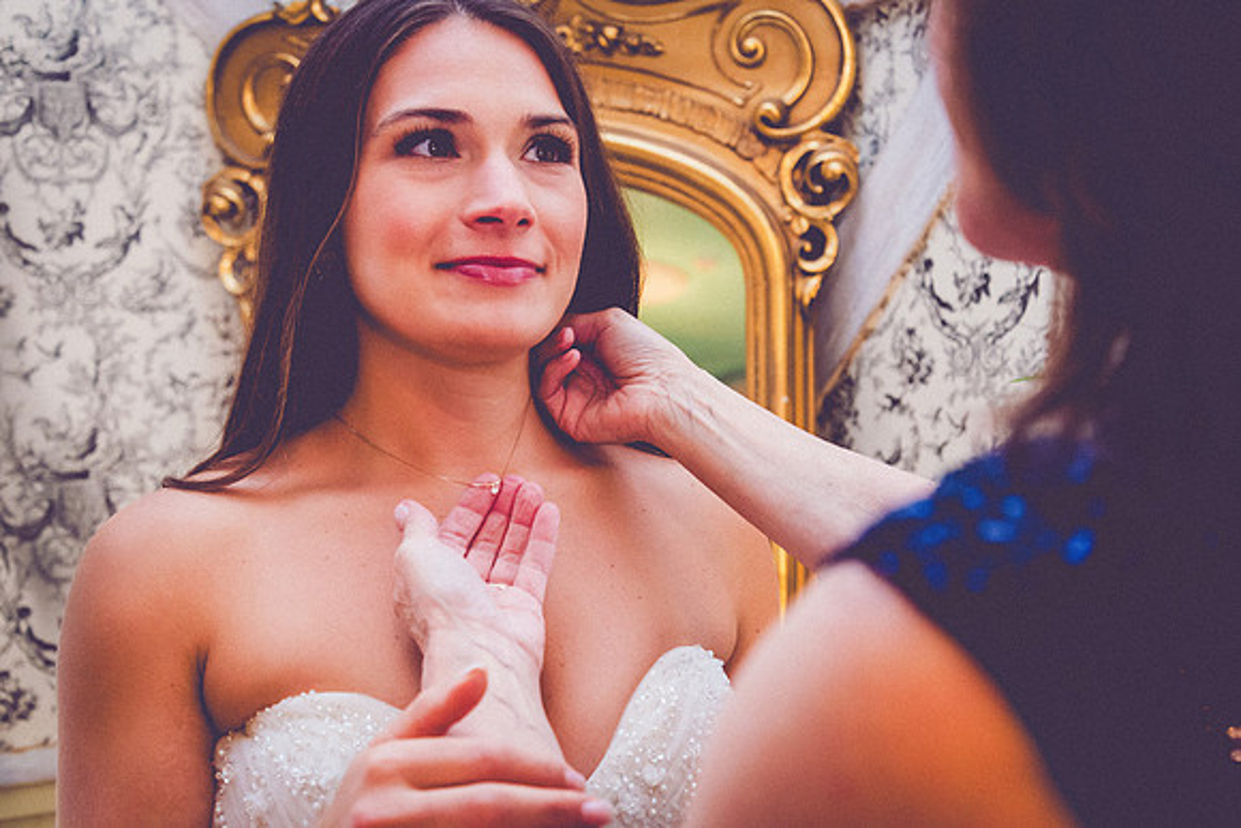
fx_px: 1518
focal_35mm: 44
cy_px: 414
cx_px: 621
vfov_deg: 30.5
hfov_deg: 44.5
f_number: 5
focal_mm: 44
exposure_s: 1/60
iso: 5600
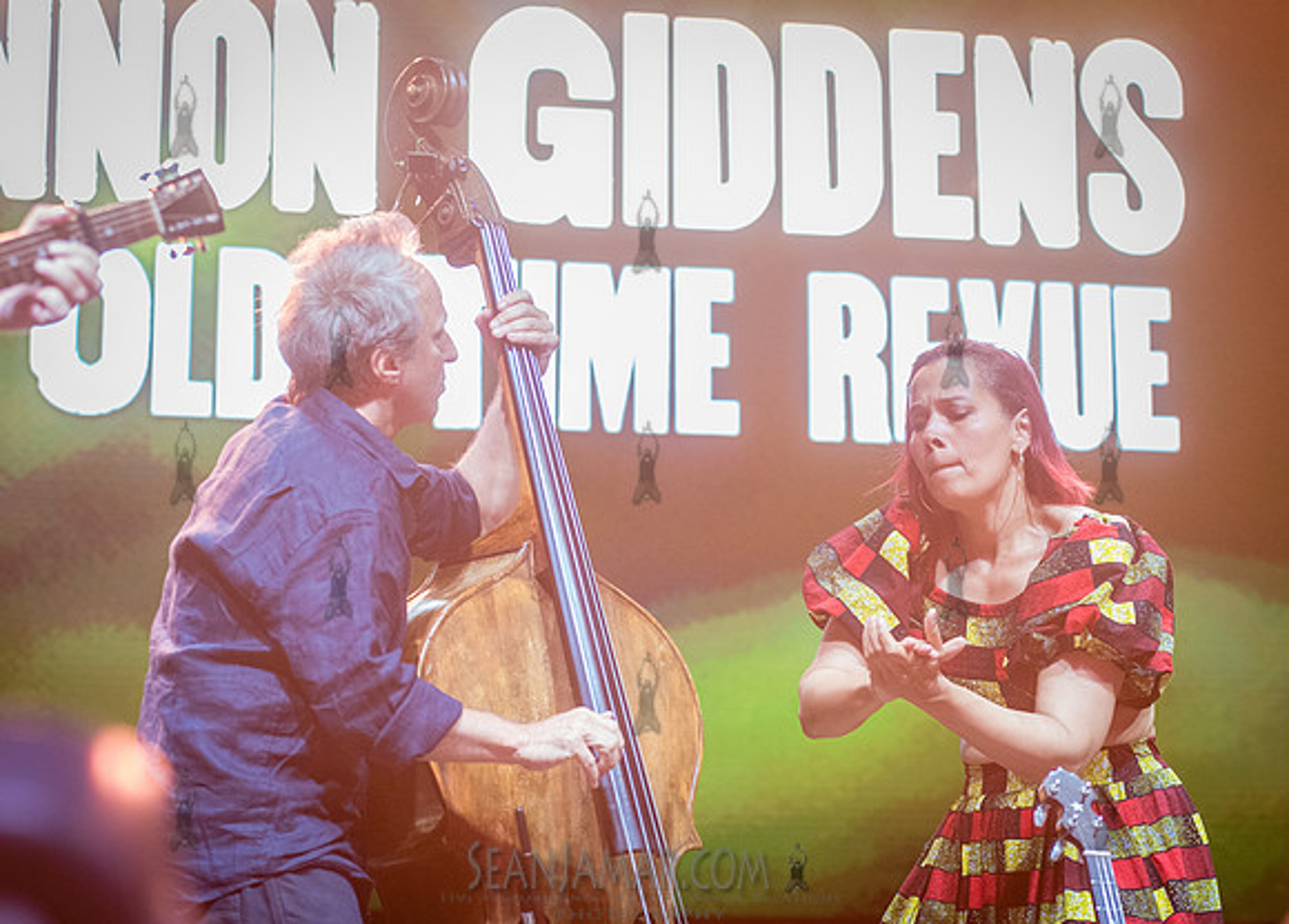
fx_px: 3958
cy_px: 448
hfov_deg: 18.5
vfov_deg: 13.3
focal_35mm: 108
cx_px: 798
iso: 4000
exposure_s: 1/320
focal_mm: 86
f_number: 4
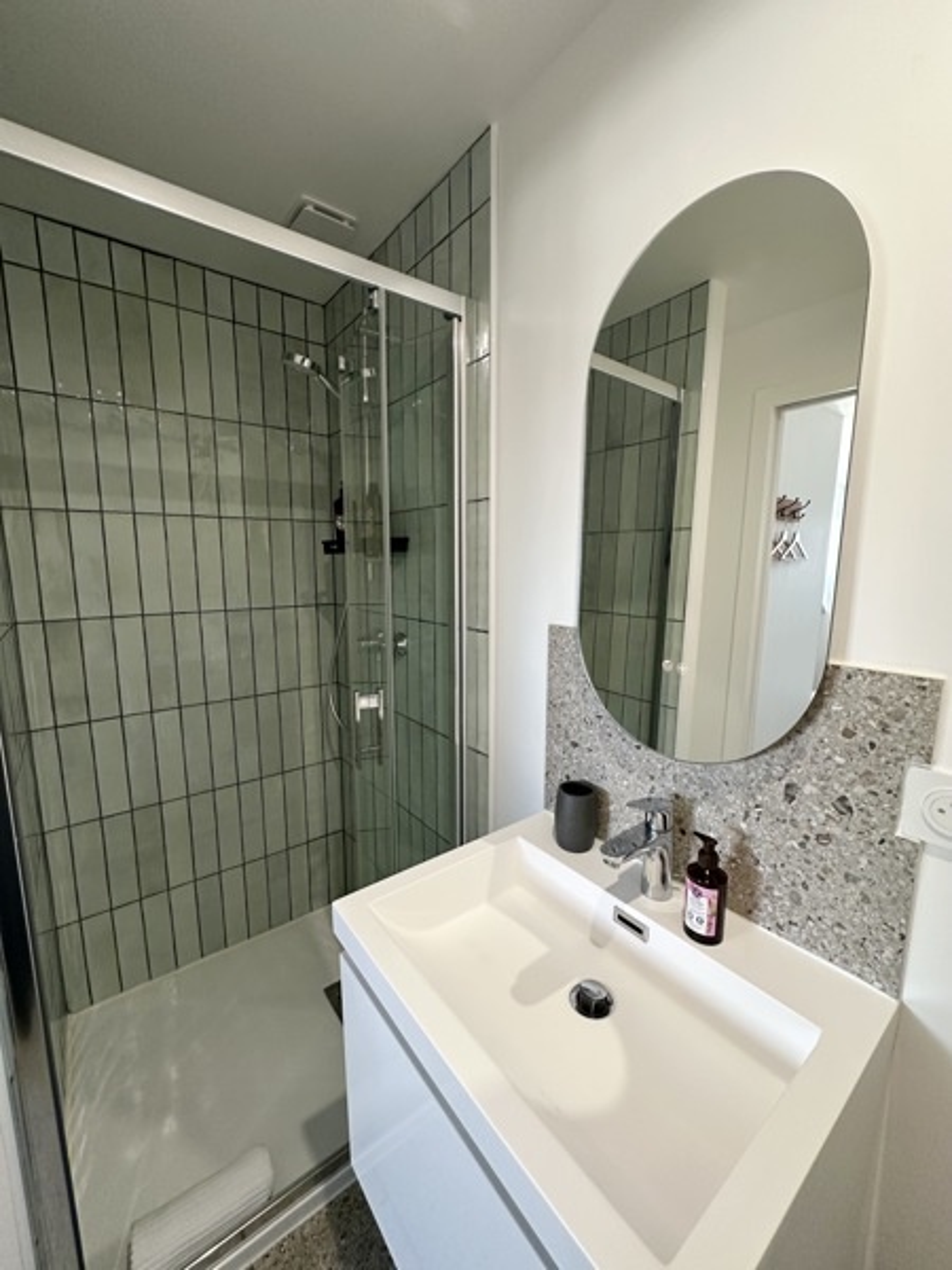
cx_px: 476
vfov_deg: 102.1
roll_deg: +0.2
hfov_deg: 85.7
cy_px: 635
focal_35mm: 14
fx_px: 513
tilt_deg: -7.3
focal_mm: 2.22
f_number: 2.2
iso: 160
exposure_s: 1/50
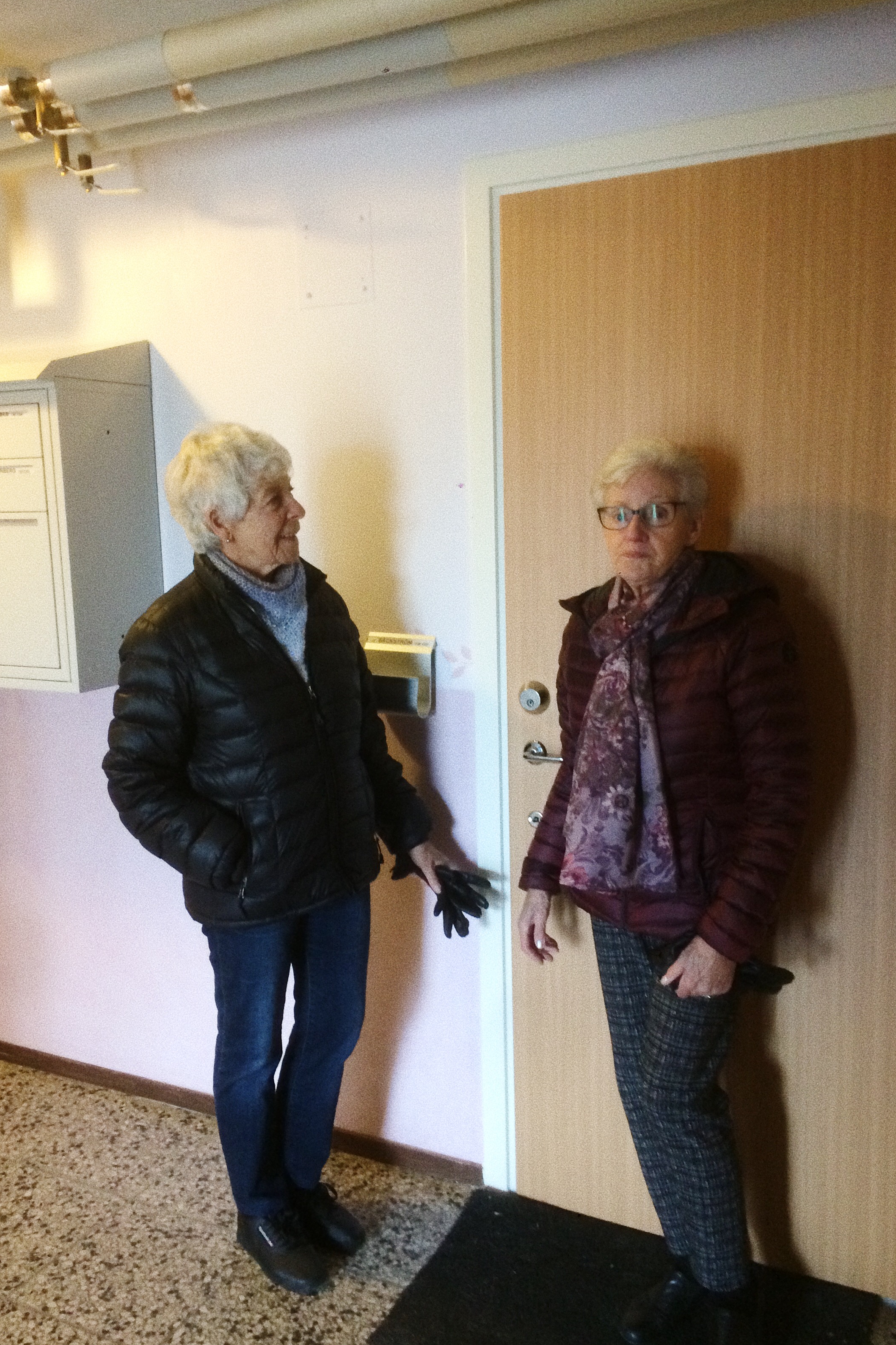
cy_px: 678
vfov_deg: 60.3
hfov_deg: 42.3
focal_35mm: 31
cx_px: 445
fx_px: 1157
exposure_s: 1/33
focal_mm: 4.15
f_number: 2.2
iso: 250
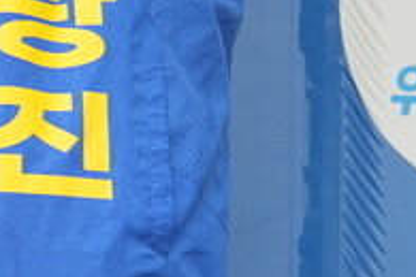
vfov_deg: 1.7
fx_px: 9198
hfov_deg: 2.6
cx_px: 160
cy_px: -238
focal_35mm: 796
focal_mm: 111
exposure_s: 1/250
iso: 200
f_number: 2.8
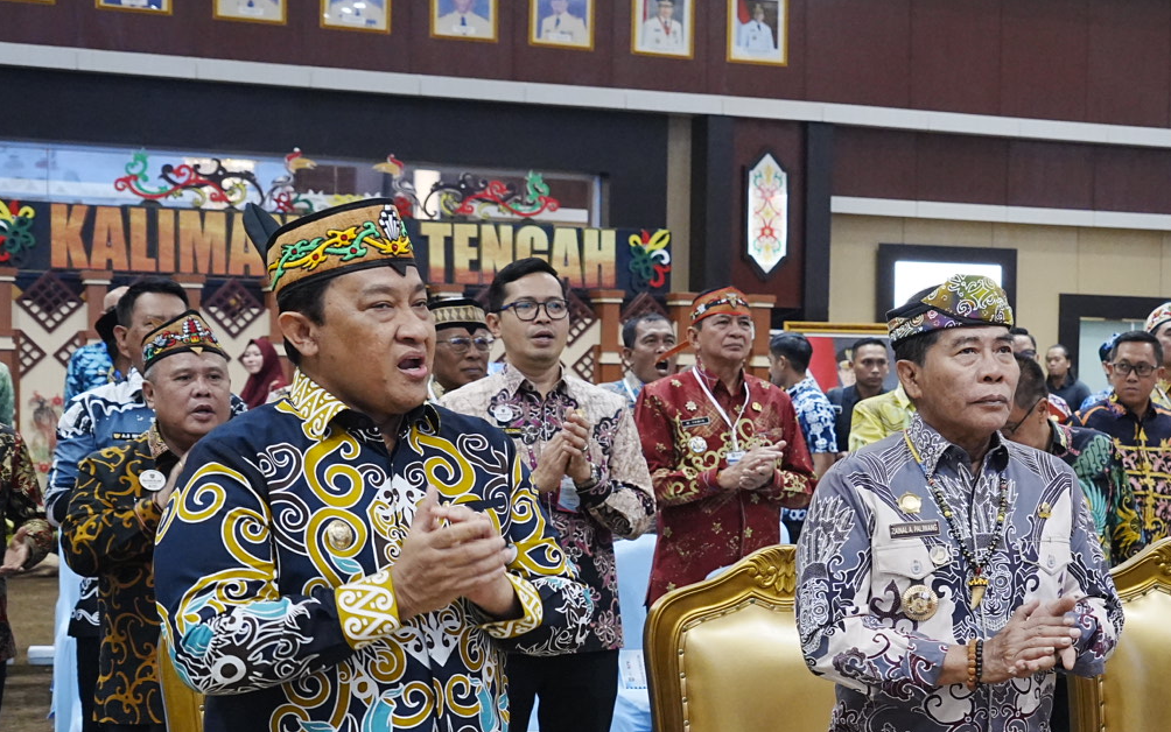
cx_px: 898
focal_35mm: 64
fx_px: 2043
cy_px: 479
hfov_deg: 31.3
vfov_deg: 20.3
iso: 5000
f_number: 6.3
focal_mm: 39
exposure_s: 1/125
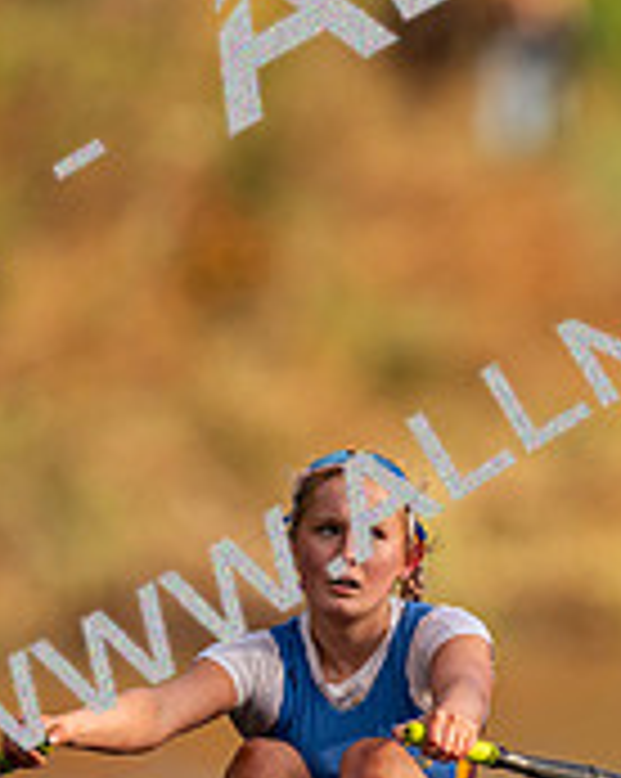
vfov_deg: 1.0
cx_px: 459
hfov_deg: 0.8
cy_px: 794
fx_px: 43521
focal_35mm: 1891
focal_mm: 600
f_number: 4
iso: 360
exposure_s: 1/2500
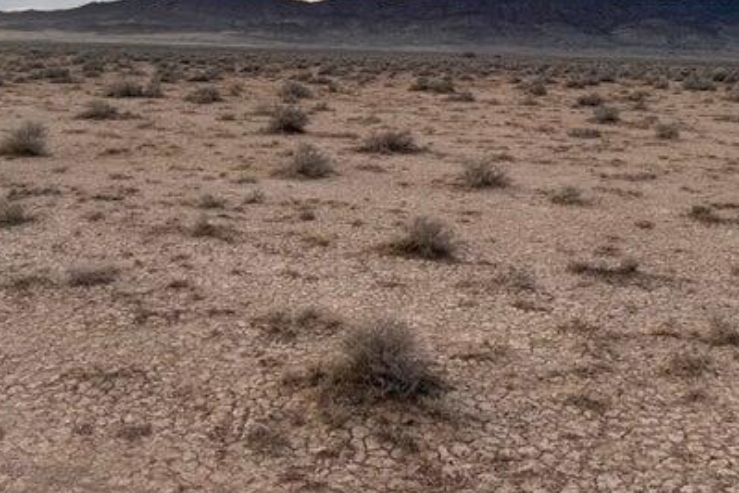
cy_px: 98
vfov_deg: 32.5
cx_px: 359
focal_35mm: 40
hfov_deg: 48.5
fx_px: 821
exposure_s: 1/1076
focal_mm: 6.76
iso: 80
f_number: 1.78
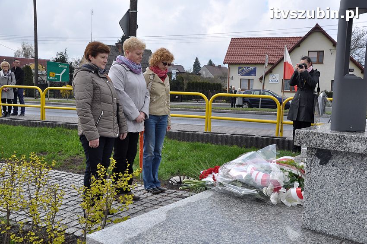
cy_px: 122
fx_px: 336
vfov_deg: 39.9
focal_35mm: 33
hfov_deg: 57.3
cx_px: 184
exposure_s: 1/320
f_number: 9
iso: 320
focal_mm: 22
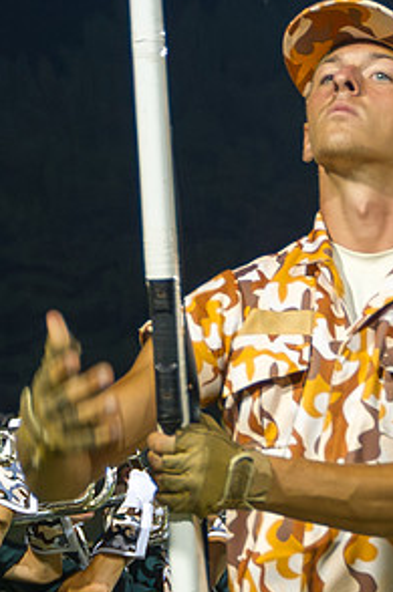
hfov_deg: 5.3
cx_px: 405
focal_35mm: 257
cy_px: 580
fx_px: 4223
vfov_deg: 8.0
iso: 2500
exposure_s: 1/160
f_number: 5.3
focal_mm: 70
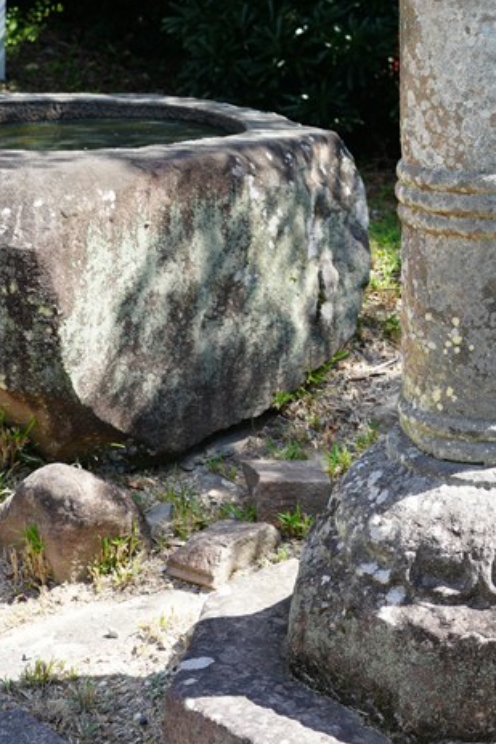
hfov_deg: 17.8
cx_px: 482
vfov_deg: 25.4
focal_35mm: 75
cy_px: -34
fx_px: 1551
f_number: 5.6
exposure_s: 1/80
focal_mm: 34
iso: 100
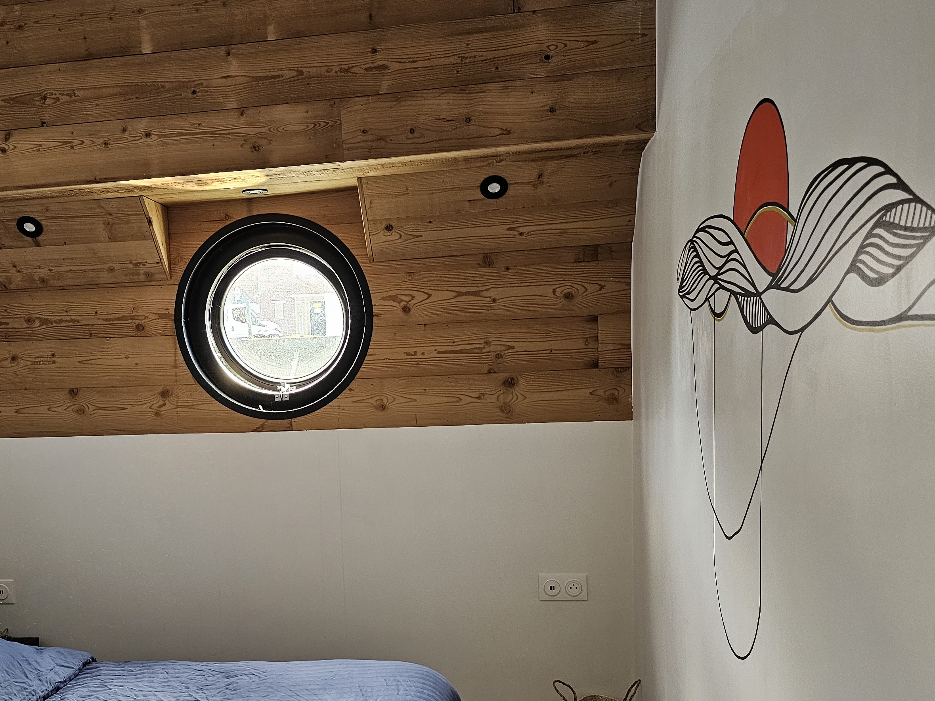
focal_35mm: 39
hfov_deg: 47.3
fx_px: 1053
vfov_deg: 36.2
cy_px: 496
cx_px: 340
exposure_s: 1/170
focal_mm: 6.3
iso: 400
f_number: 1.7
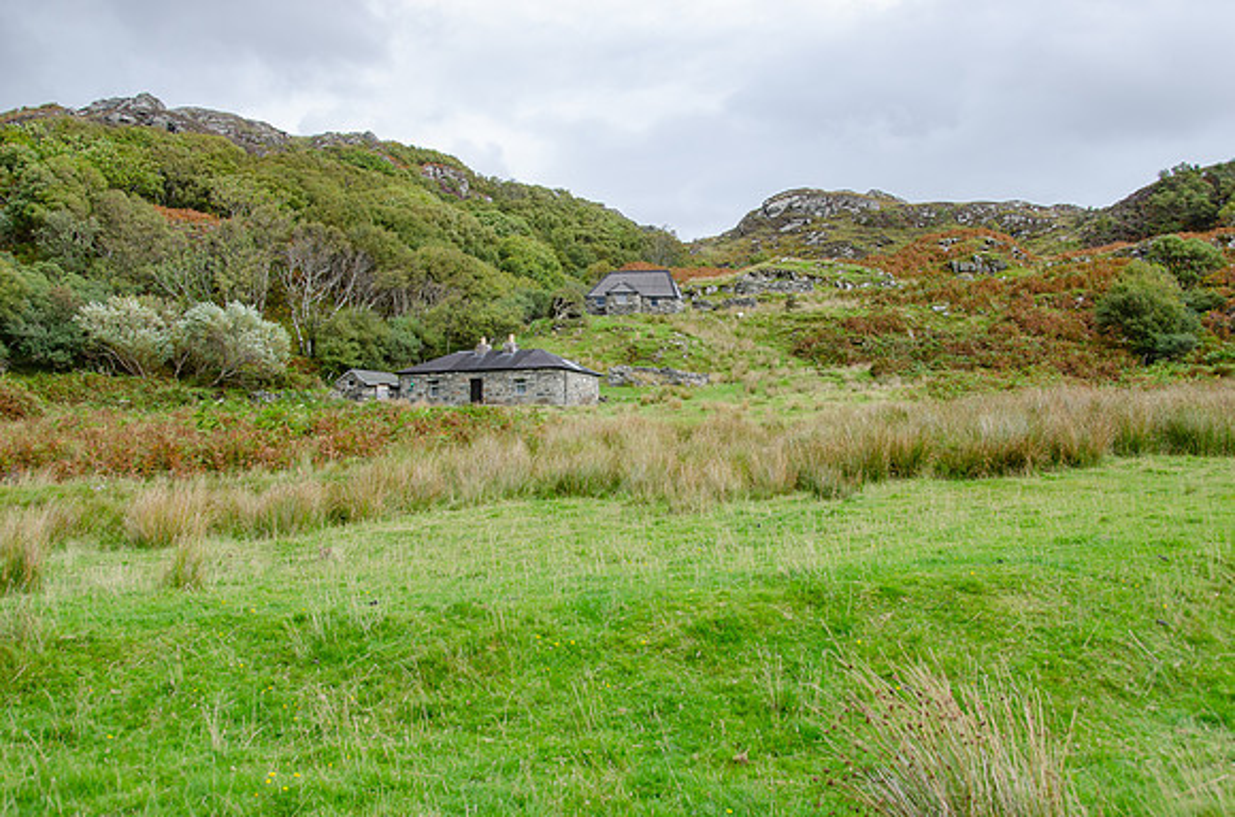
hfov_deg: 49.6
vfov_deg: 34.1
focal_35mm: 39
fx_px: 1335
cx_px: 618
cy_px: 408
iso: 100
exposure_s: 1/200
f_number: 5.6
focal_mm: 26
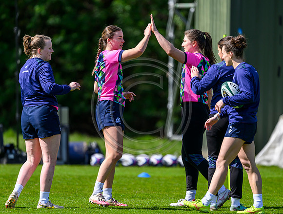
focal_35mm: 642
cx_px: 127
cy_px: 101
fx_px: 5259
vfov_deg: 2.3
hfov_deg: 3.1
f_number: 4
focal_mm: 560
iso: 320
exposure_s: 1/1600
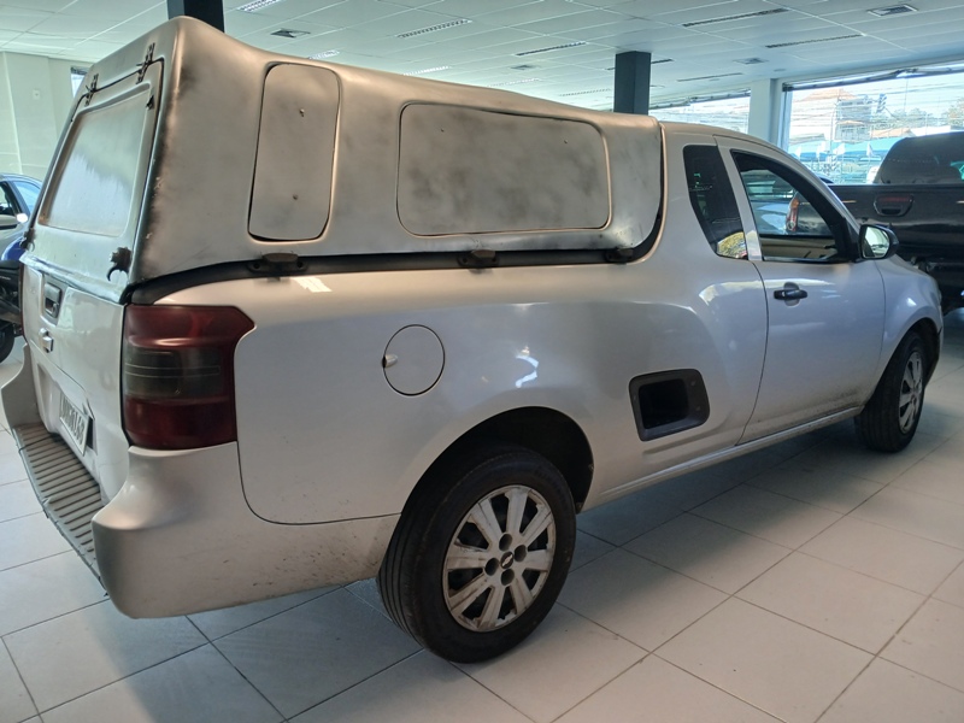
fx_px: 724
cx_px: 482
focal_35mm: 26
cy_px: 362
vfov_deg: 53.1
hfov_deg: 67.3
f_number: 1.8
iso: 125
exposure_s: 1/60
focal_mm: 3.98
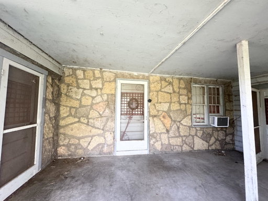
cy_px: 100
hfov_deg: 102.1
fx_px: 108
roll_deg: -0.9
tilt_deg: +2.8
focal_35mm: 14
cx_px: 134
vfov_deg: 85.7
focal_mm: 2.22
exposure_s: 1/99
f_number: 2.2
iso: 250
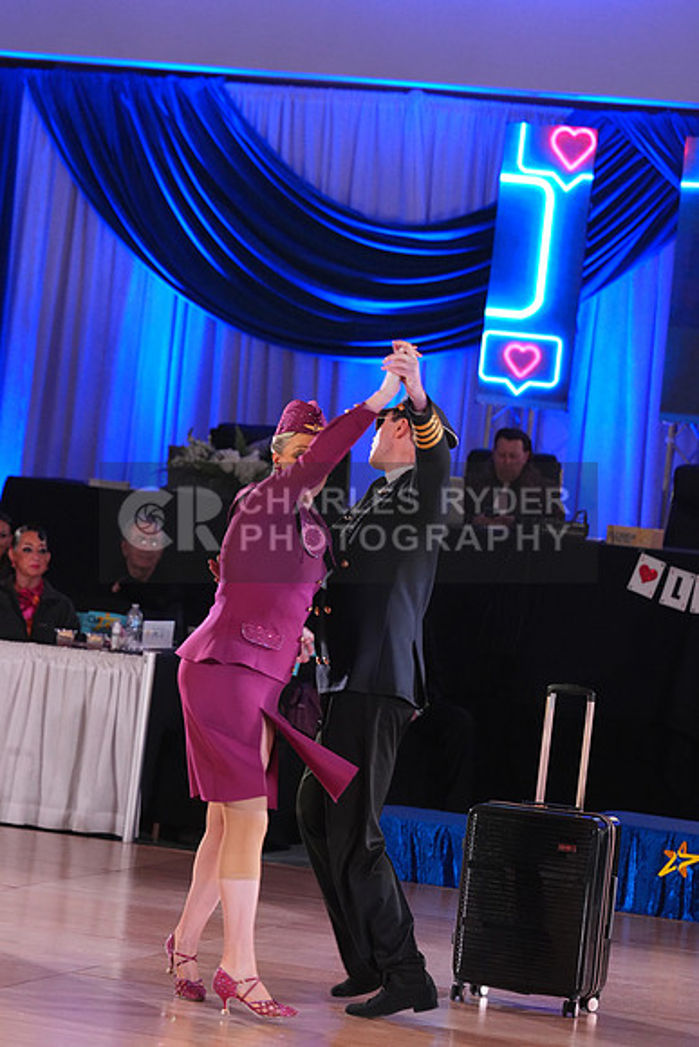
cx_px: 350
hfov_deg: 9.2
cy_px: 524
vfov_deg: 13.8
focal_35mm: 149
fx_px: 4337
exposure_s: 1/320
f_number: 5
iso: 5000
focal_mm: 149
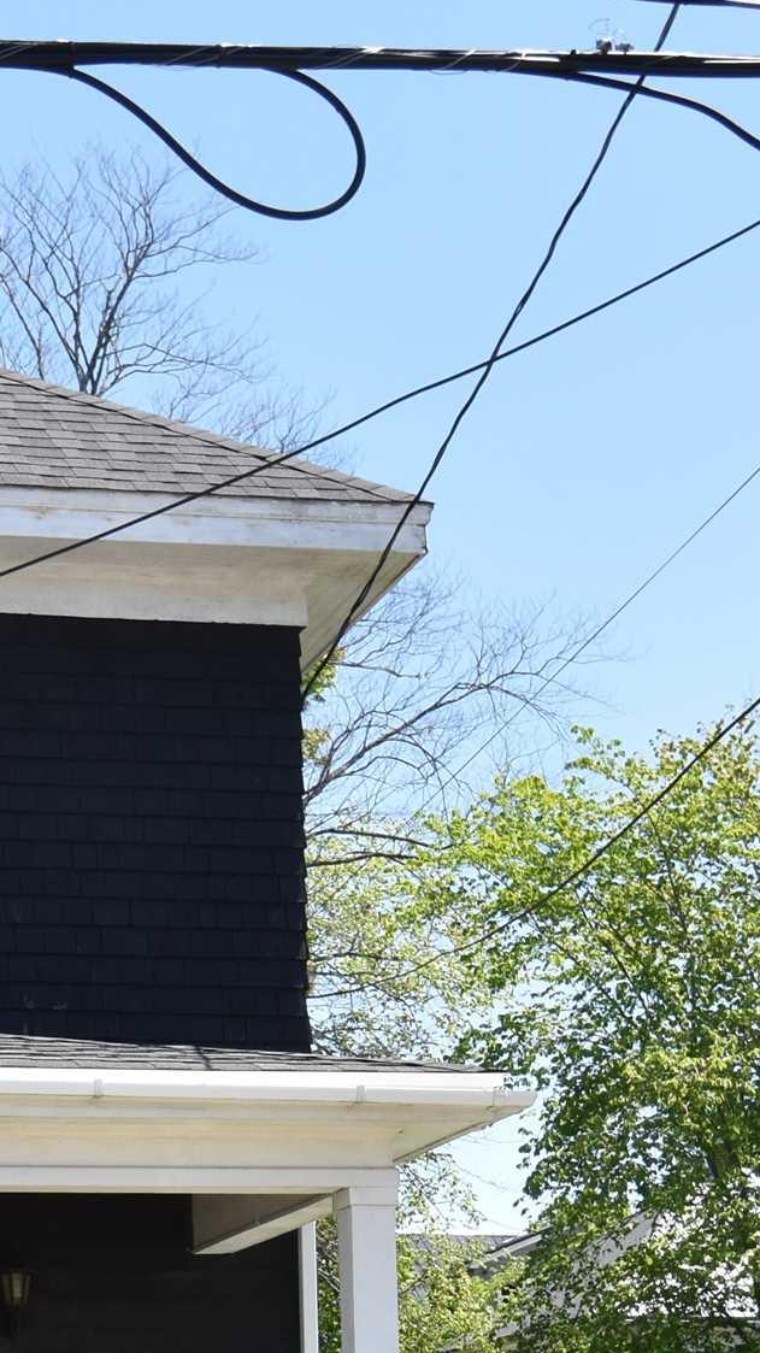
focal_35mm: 86
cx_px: -135
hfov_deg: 13.7
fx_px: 3084
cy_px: 1154
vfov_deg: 24.2
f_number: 9.5
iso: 400
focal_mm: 20
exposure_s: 1/350
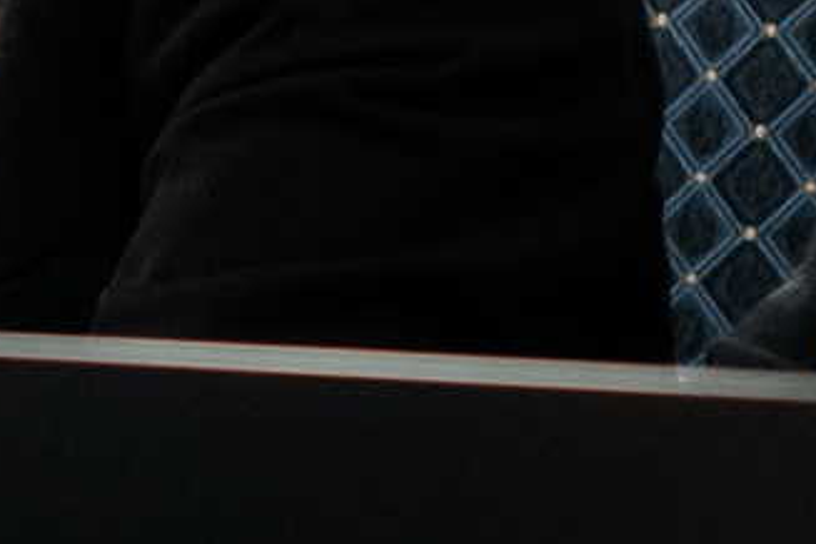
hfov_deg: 3.7
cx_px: -399
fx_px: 12420
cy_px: -49
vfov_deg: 2.5
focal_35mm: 548
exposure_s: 1/160
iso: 800
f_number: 2.8
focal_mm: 70
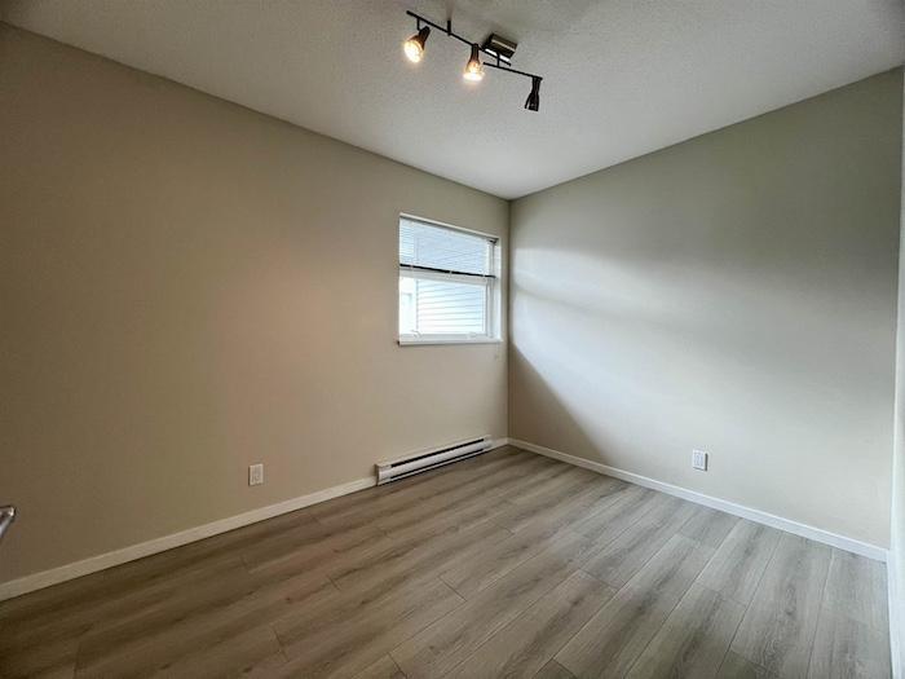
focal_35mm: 13
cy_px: 340
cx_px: 452
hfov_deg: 106.2
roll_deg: -0.3
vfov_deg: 89.9
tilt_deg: -2.0
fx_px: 340
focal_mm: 1.57
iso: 200
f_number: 1.8
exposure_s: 1/60
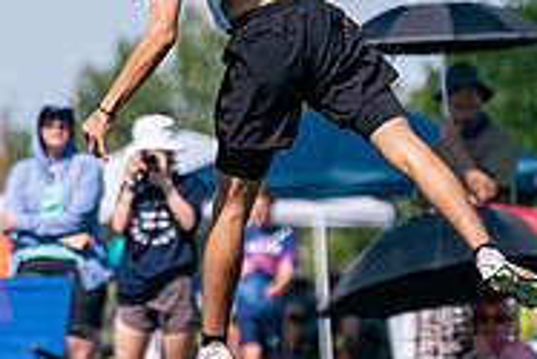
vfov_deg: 1.3
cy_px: -112
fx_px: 16376
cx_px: 393
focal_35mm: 1097
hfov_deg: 1.9
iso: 640
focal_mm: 200
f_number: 4
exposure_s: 1/10000
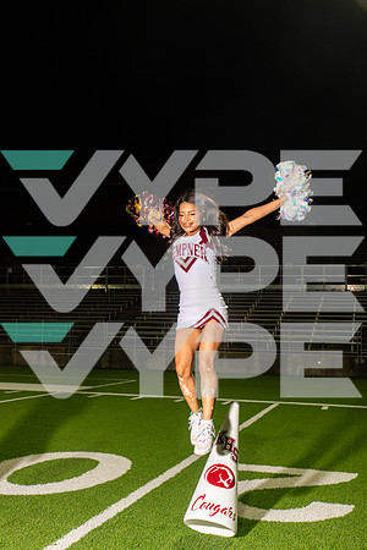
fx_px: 642
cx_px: 184
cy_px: 275
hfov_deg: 31.9
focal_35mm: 42
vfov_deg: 46.4
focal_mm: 42
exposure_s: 1/400
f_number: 7.1
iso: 1000
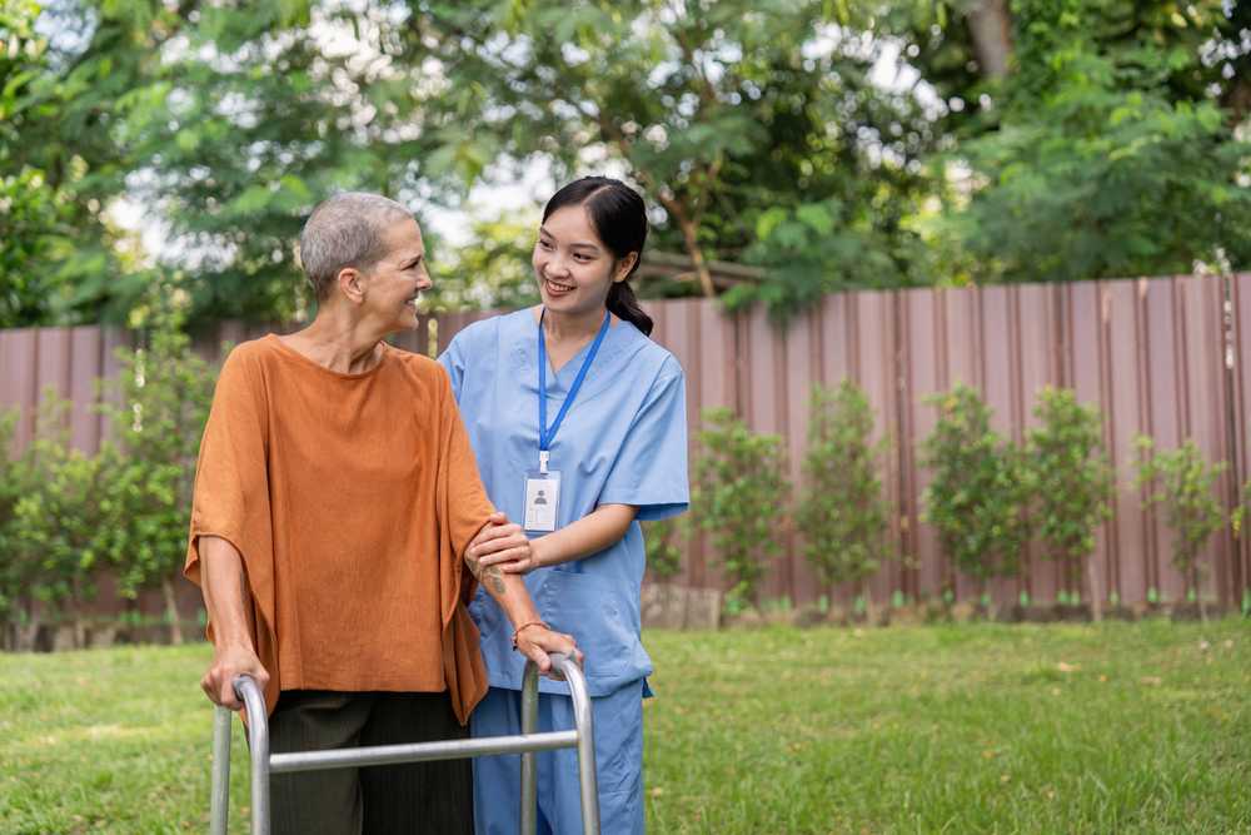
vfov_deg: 19.5
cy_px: 418
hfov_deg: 28.8
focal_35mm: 70
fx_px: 2433
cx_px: 626
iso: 100
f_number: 2.8
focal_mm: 70
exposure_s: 1/320
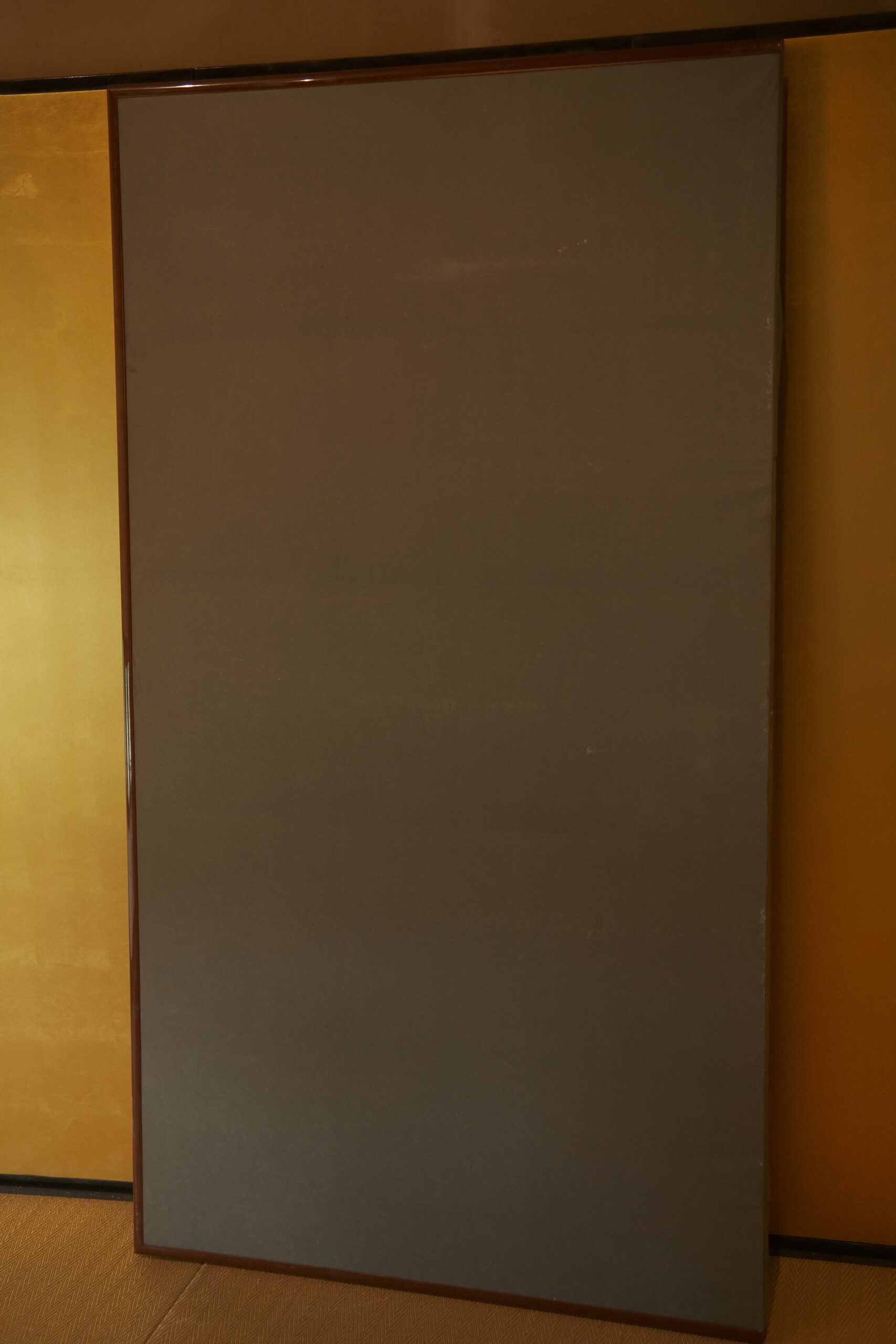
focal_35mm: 50
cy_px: 672
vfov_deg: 39.6
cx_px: 448
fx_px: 1866
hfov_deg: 27.0
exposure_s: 1/250
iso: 500
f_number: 1.4
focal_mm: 33
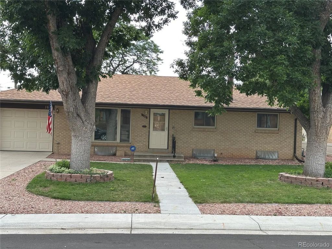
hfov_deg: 39.7
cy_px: 124
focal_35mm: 48
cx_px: 166
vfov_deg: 30.3
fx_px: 460
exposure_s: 1/894
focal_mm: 6.86
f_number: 1.78
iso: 64
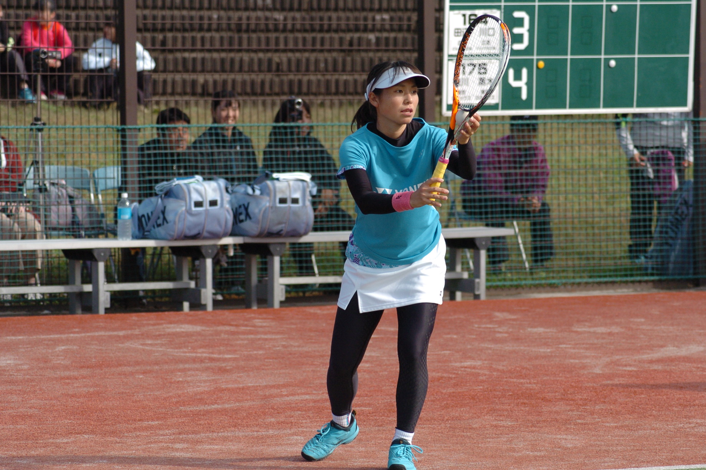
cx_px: 353
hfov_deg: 11.2
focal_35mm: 183
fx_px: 3586
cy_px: 235
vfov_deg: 7.5
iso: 400
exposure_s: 1/1000
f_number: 5
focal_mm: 122
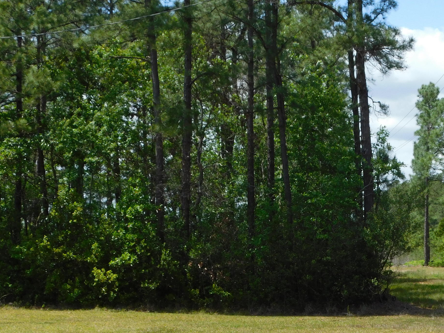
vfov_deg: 19.8
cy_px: 223
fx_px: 949
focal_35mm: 74
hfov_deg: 25.9
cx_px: 343
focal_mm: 8
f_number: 3.7
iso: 125
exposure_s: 1/800
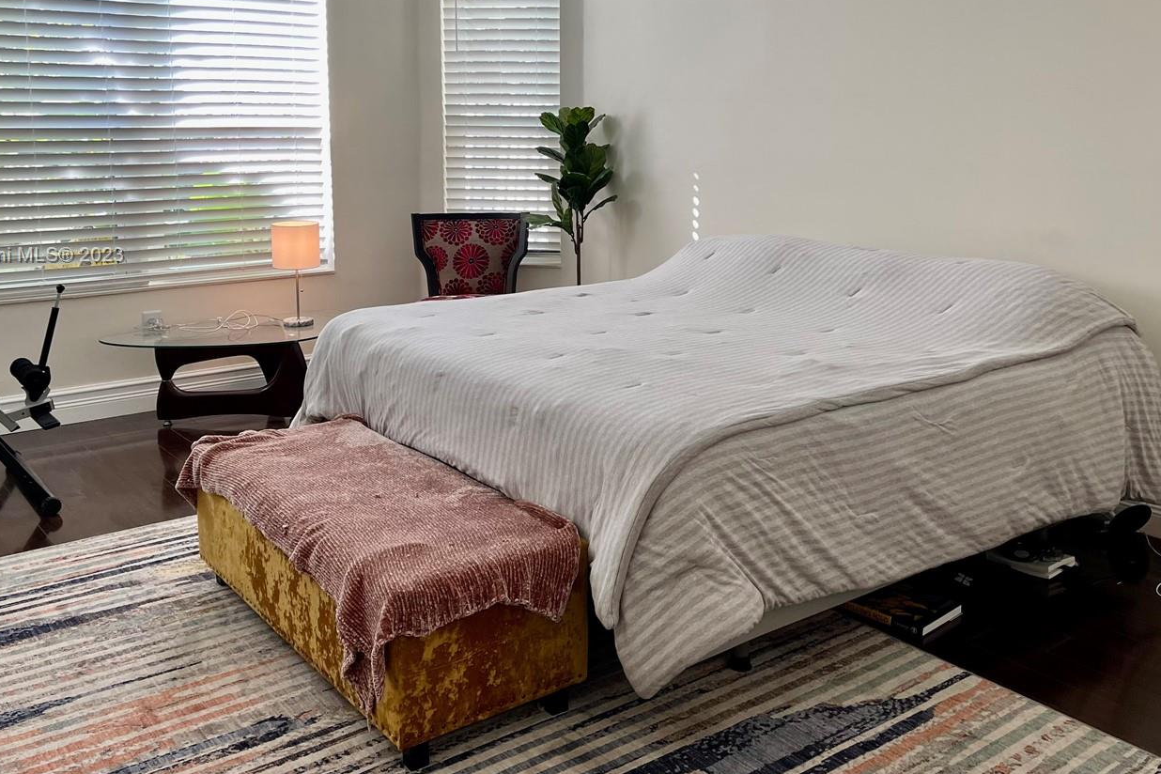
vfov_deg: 37.4
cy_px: 256
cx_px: 575
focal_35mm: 35
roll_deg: -0.4
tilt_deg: -7.9
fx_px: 1129
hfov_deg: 54.4
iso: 80
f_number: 1.6
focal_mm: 5.1
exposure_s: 1/120
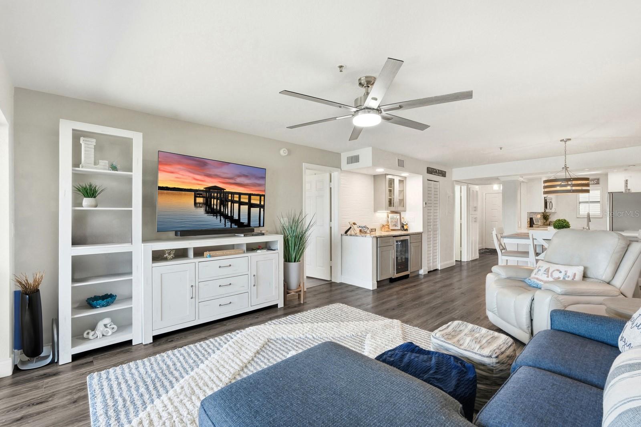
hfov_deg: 95.0
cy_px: 214
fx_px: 294
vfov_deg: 72.1
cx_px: 320
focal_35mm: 16
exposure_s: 1/1600
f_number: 8
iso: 2500
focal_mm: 16.5
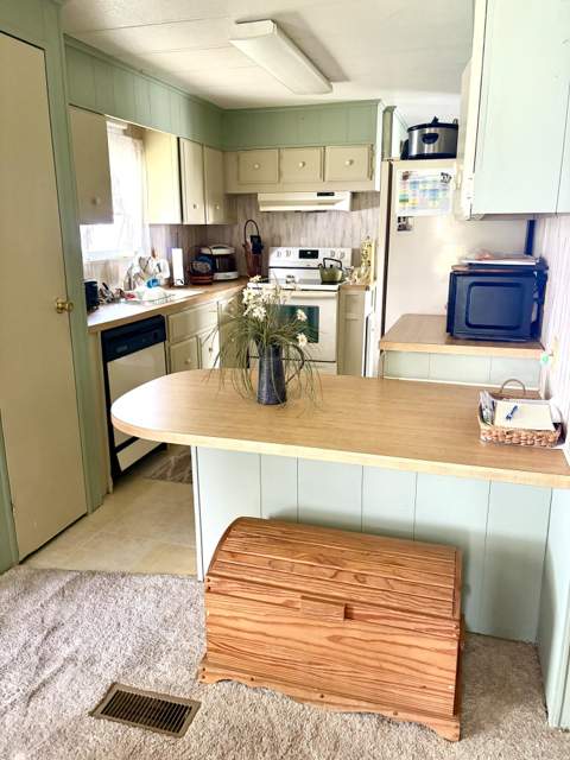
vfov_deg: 67.3
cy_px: 380
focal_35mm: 26
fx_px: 571
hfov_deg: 53.1
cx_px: 285
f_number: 1.6
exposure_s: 1/46
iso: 500
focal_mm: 5.96
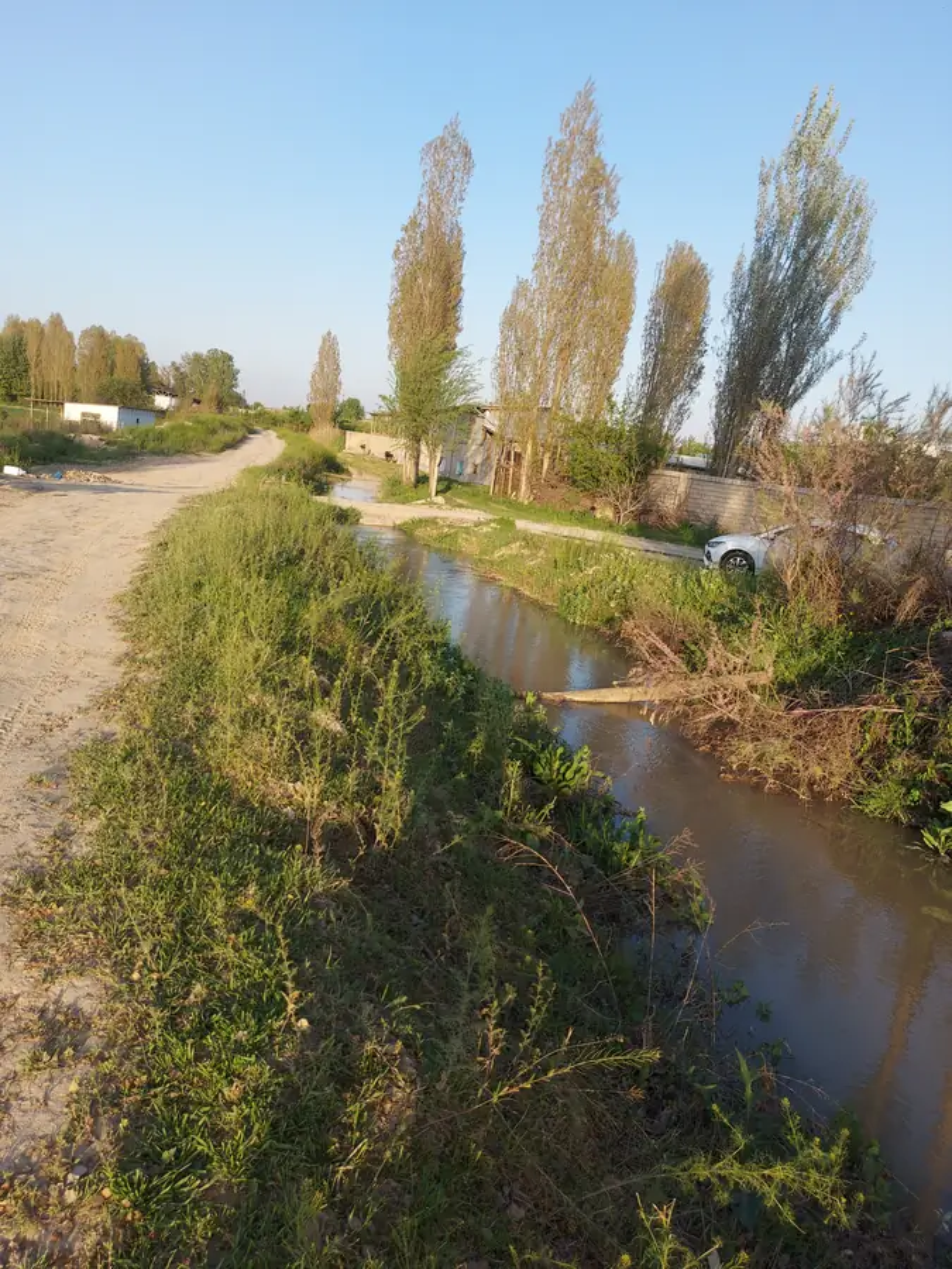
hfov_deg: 56.8
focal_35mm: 24
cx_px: 476
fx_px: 880
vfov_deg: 71.6
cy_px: 634
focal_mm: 5.23
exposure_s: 1/360
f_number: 1.8
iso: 32
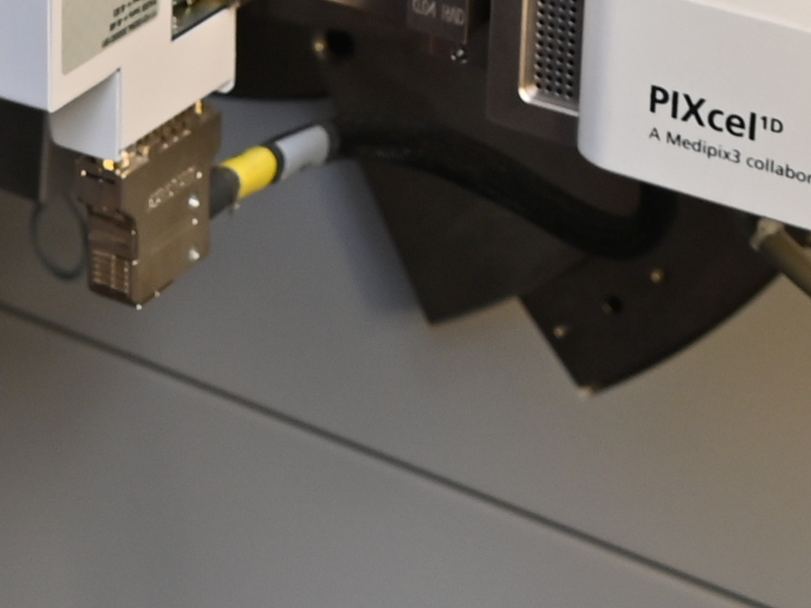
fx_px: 3960
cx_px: -252
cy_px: -817
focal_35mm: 169
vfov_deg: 8.1
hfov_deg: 11.4
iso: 220
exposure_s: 1/60
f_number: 4.2
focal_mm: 26
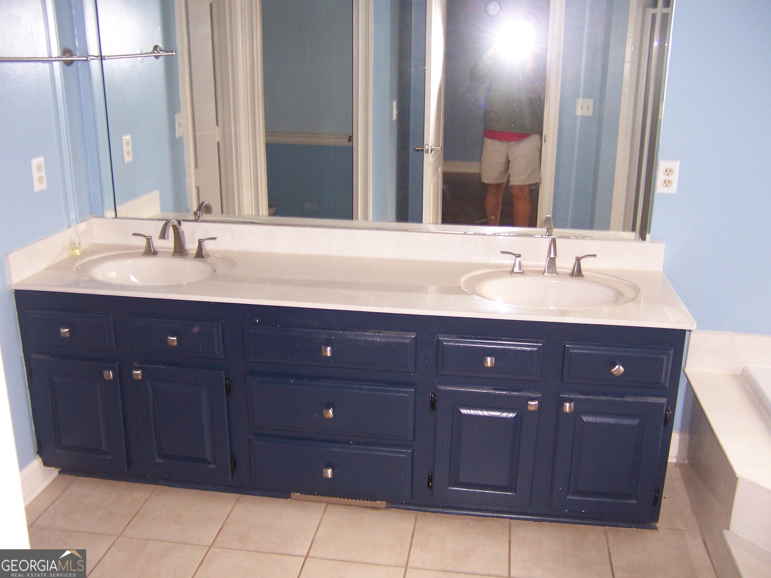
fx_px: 735
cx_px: 386
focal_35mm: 33
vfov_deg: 42.9
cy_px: 289
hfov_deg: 55.4
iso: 140
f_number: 2.8
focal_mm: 5.5
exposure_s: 1/60
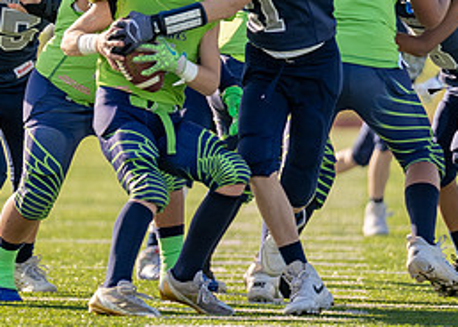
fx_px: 9114
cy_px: 47
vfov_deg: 2.1
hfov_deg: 2.9
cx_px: -85
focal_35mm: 701
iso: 100
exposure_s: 1/1250
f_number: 2.8
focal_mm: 200
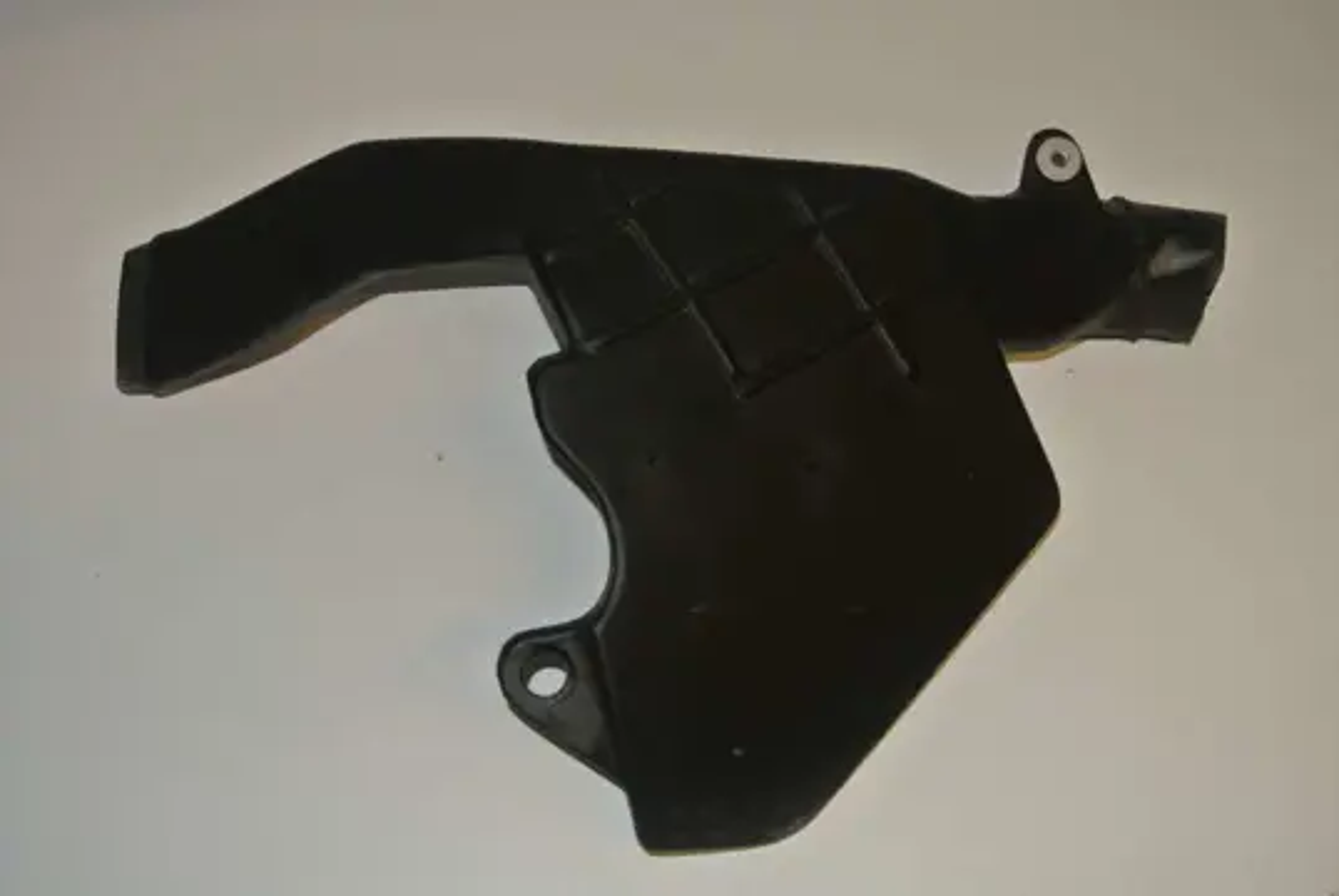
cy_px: 448
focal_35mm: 42
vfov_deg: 32.0
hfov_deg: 46.4
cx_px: 670
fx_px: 1564
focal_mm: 15.7
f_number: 4.2
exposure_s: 1/60
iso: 200
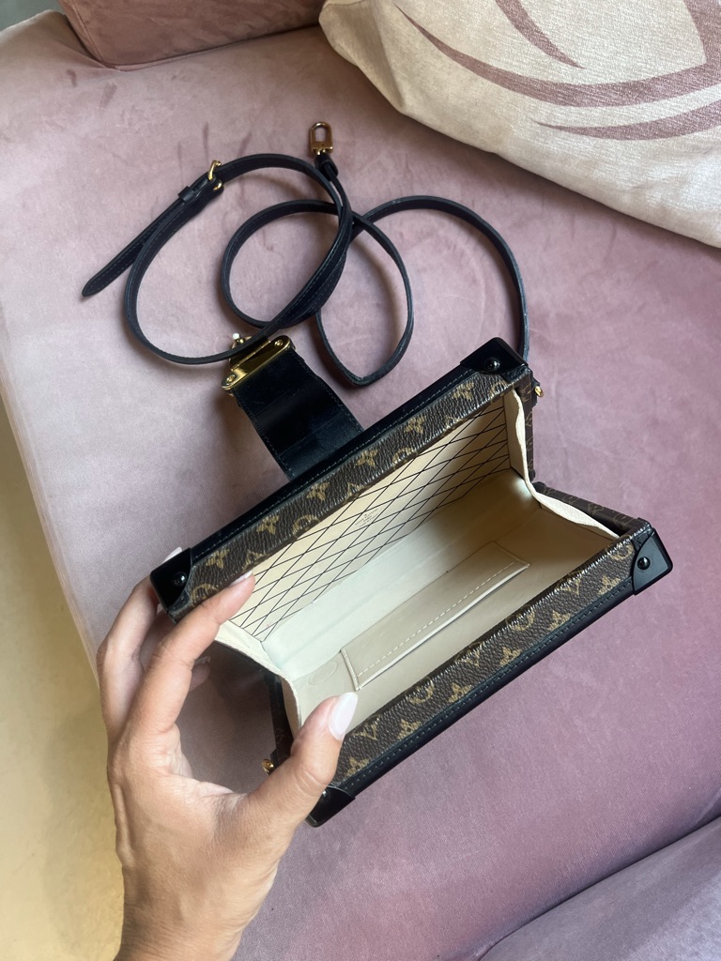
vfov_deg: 67.3
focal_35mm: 26
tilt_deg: -80.0
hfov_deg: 53.1
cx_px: 360
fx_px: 722
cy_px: 480
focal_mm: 5.7
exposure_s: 1/111
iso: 125
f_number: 1.5
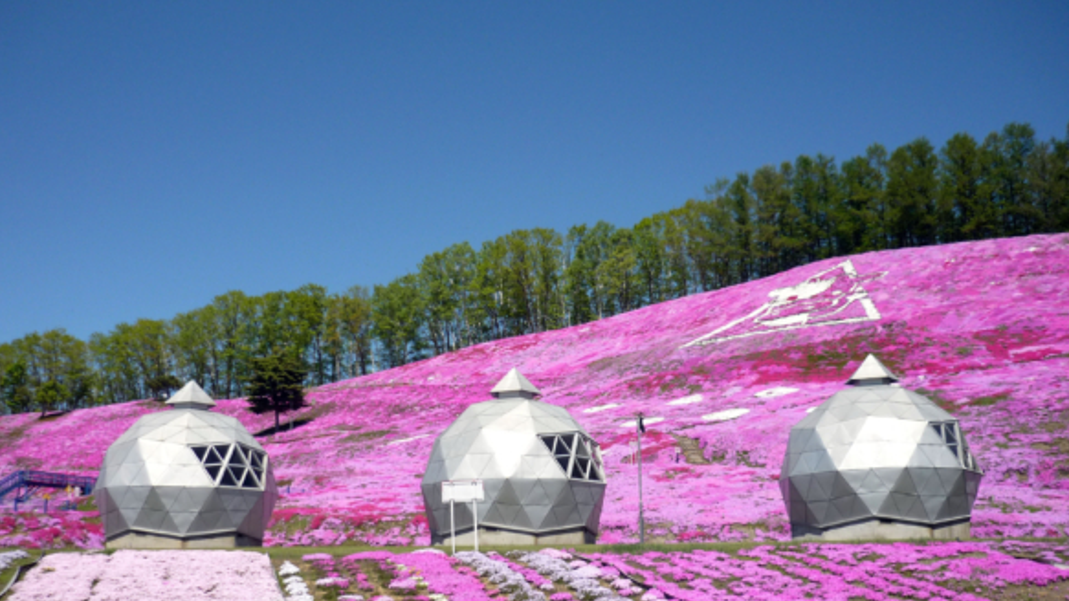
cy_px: 394
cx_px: 526
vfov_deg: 31.8
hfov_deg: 54.0
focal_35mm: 37
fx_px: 1049
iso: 100
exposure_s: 1/200
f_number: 8
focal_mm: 5.5
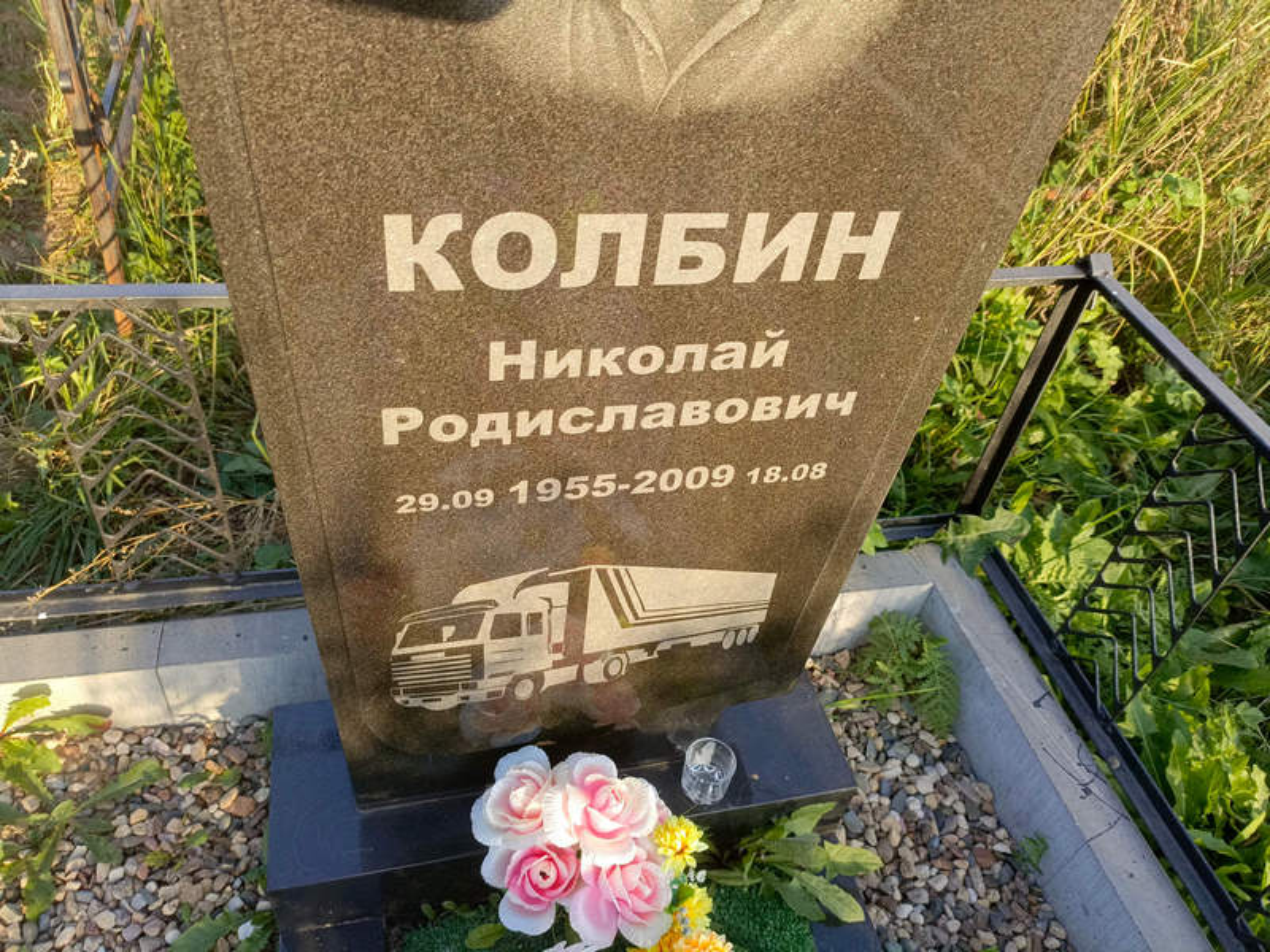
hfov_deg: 69.4
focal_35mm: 25
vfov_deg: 54.9
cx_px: 635
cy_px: 476
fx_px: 917
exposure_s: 1/173
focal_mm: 4.76
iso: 112
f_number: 1.69
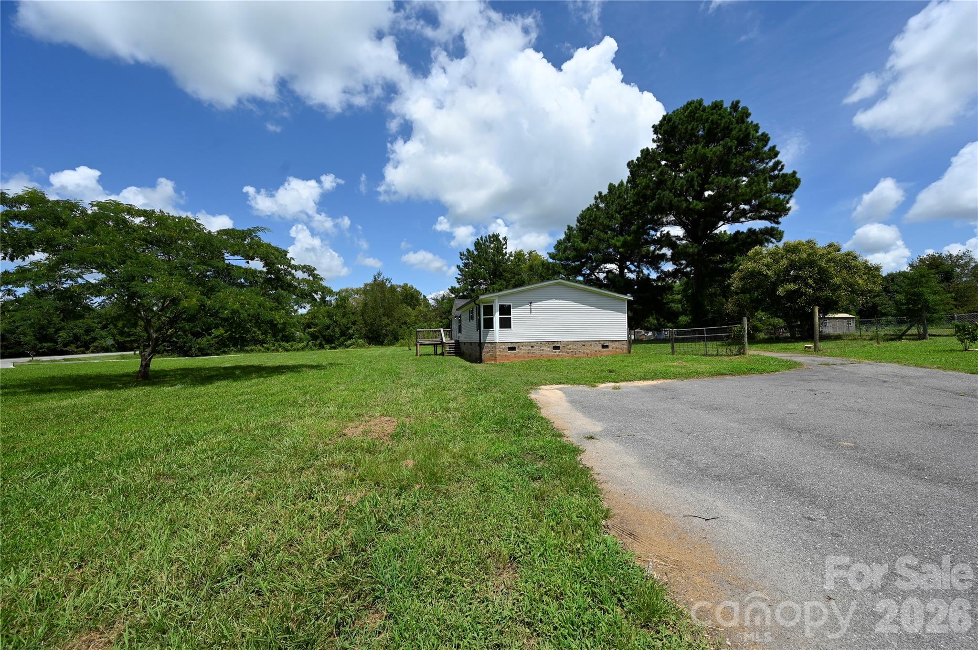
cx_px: 489
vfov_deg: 81.1
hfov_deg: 104.3
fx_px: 380
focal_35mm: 14
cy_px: 325
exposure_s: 1/400
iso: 100
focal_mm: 14
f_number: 8
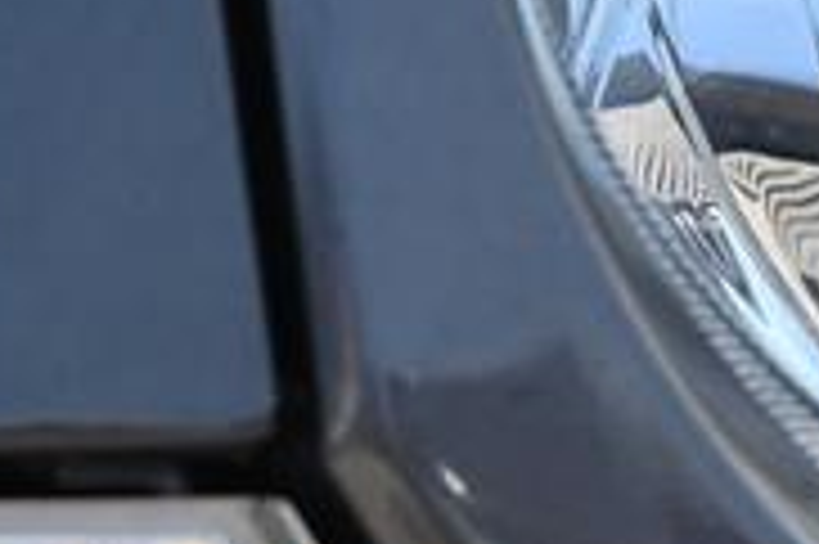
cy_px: -133
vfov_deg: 4.1
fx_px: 7523
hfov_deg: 6.2
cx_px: 518
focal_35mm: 331
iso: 110
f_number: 5.6
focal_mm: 47
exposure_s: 1/250
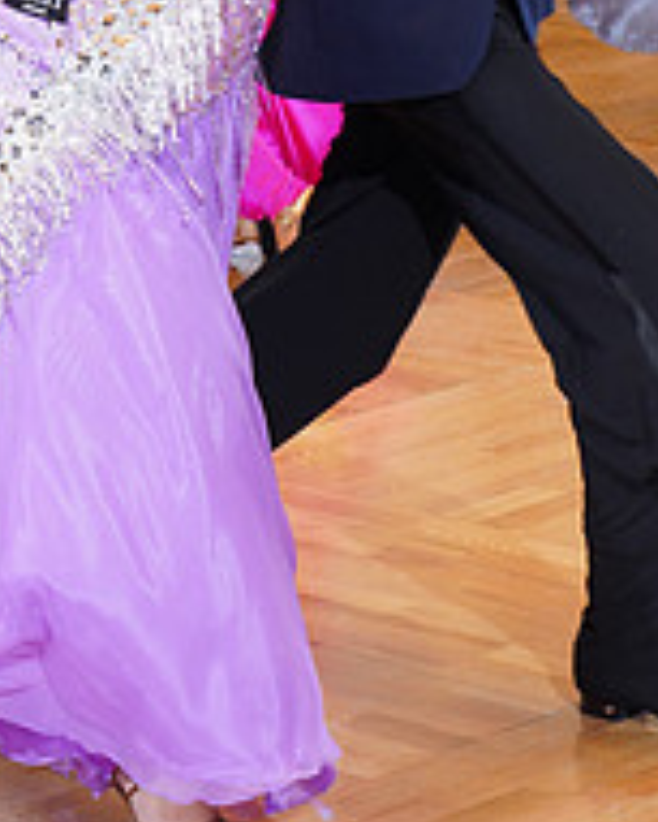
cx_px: -49
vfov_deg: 10.7
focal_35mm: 177
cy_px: -245
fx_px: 4305
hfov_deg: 8.7
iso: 1250
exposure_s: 1/200
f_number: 5
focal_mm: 62
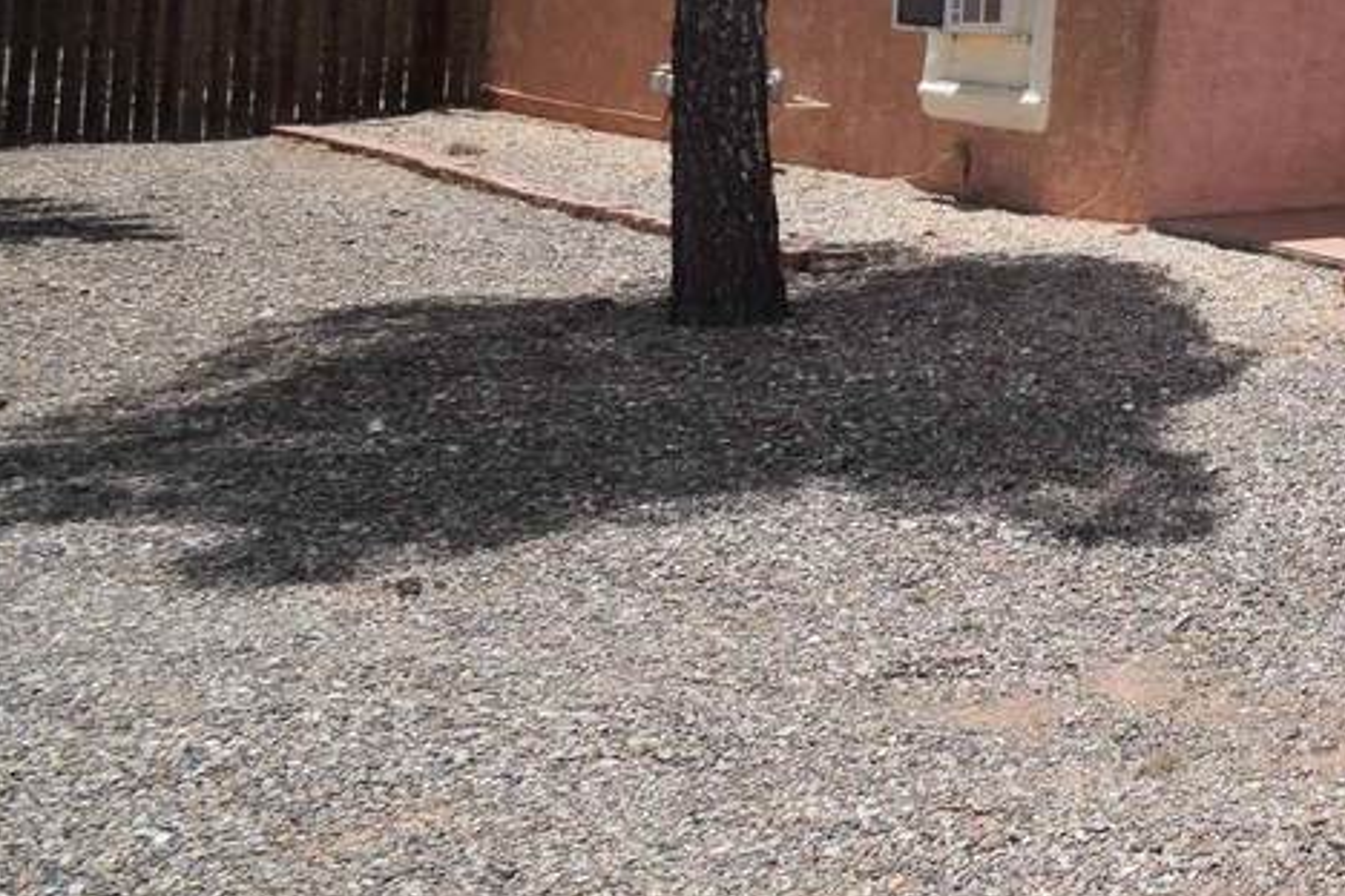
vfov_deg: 30.1
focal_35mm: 41
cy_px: -27
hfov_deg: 32.9
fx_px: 1532
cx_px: 1811
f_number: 10
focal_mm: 10
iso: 200
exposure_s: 1/400
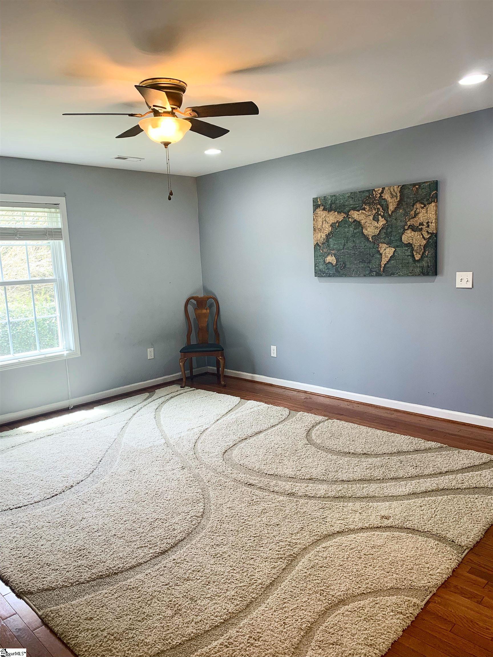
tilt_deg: -8.2
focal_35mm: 26
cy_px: 328
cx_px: 246
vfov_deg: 67.3
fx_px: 494
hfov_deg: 53.1
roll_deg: +2.8
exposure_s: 1/60
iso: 64
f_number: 1.8
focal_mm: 4.25
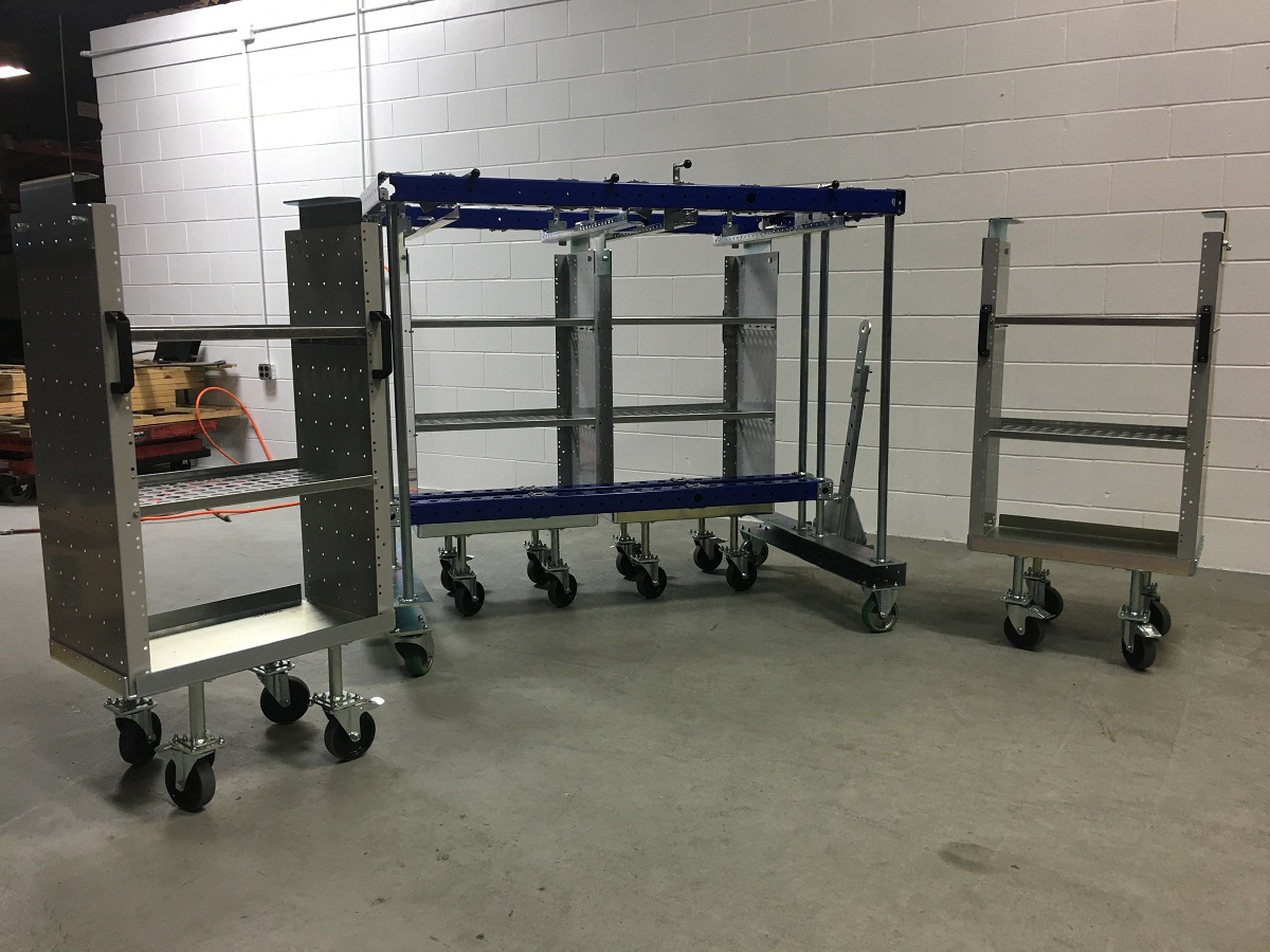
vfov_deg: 48.2
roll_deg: +0.1
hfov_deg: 61.7
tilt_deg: -8.1
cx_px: 635
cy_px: 476
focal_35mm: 29
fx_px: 1064
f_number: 2.2
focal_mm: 4.15
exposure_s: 1/30
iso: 40
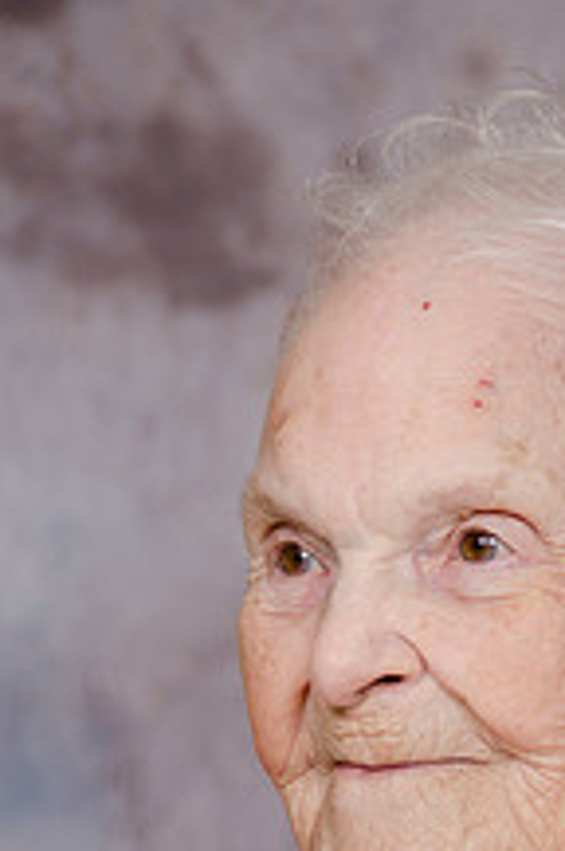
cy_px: 612
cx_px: 514
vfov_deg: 4.9
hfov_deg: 3.3
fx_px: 9918
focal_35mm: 420
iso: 200
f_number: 5.6
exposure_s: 1/125
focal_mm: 135
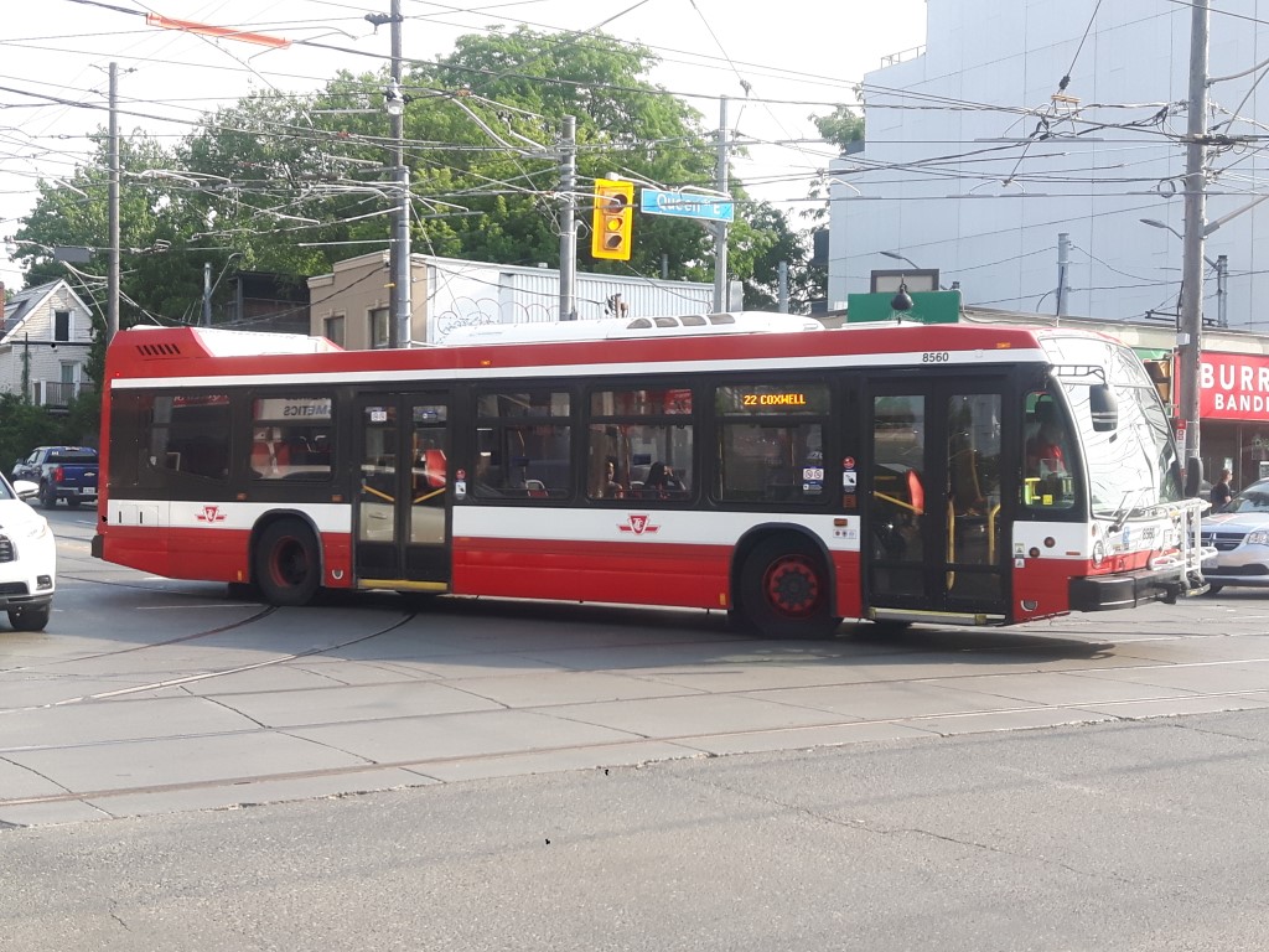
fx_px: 1136
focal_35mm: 31
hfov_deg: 58.4
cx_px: 634
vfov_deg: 45.4
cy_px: 476
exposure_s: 1/406
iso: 40
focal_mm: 3.7
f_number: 1.9
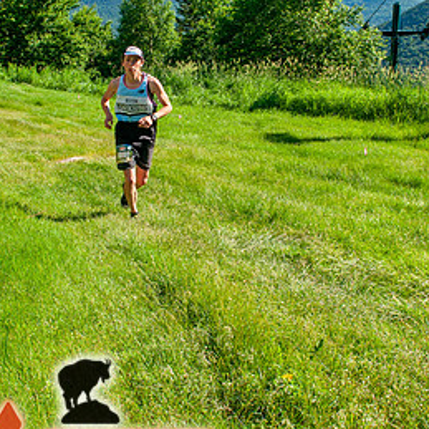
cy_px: 171
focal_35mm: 53
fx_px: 743
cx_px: 185
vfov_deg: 32.1
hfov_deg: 32.2
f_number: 8
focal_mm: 24
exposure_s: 1/400
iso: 200
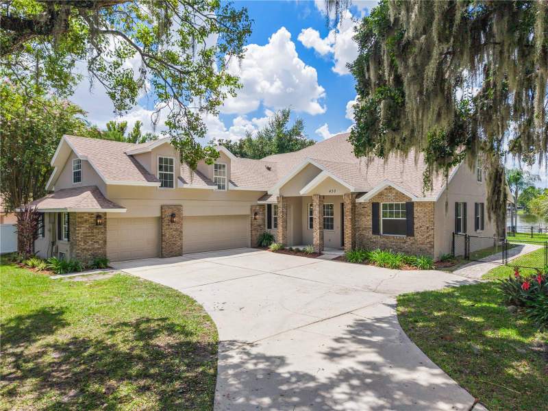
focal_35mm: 24
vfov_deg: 56.8
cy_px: 206
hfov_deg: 71.6
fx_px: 380
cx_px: 274
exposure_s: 1/3200
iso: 200
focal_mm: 8.67
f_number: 1.8
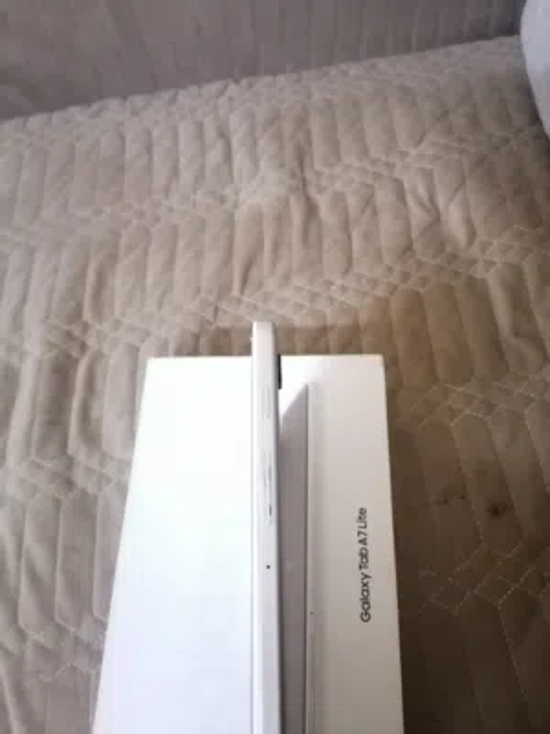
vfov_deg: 65.3
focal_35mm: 27
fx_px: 572
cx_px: 275
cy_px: 367
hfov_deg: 51.4
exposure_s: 1/25
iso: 1250
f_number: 1.8
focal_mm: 5.3
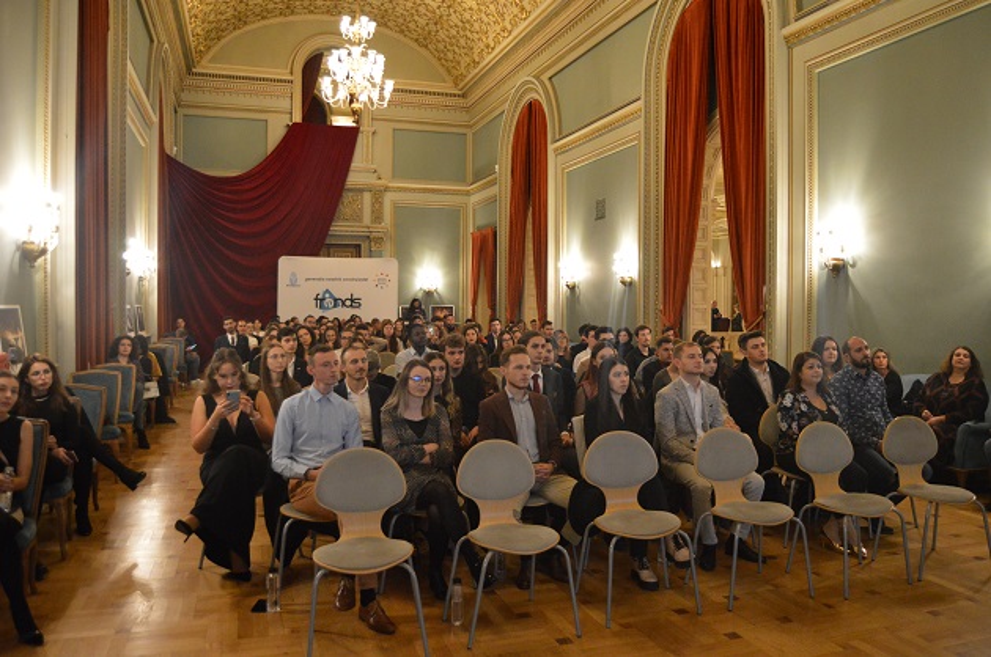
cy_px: 328
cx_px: 496
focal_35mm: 27
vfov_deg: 47.8
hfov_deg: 67.5
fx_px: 742
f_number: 3.5
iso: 2800
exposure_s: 1/60
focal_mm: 18
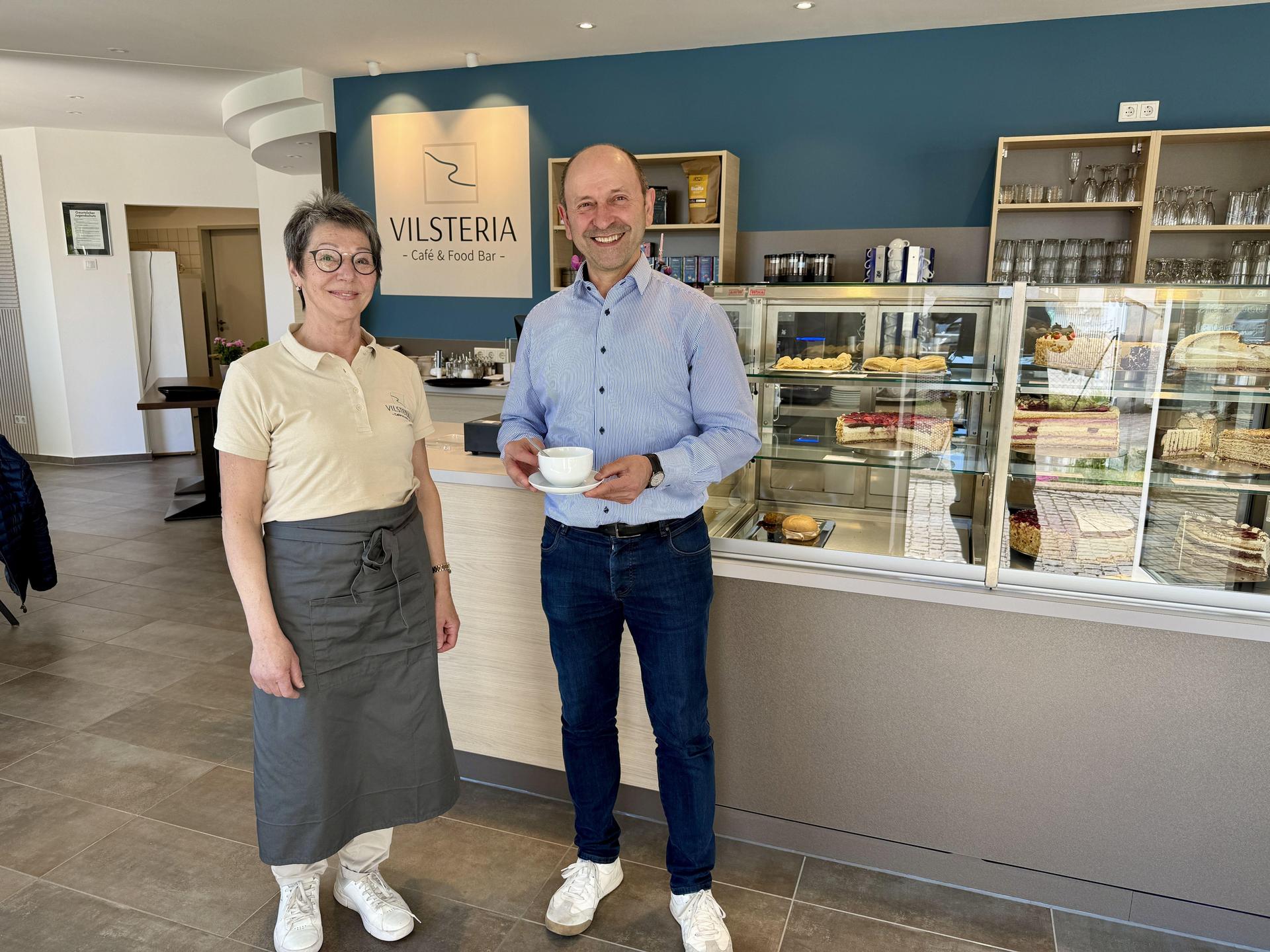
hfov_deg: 71.6
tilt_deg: -11.1
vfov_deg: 56.8
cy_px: 476
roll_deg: -0.8
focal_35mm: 24
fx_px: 881
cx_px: 635
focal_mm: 6.76
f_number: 1.78
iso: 80
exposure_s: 1/299
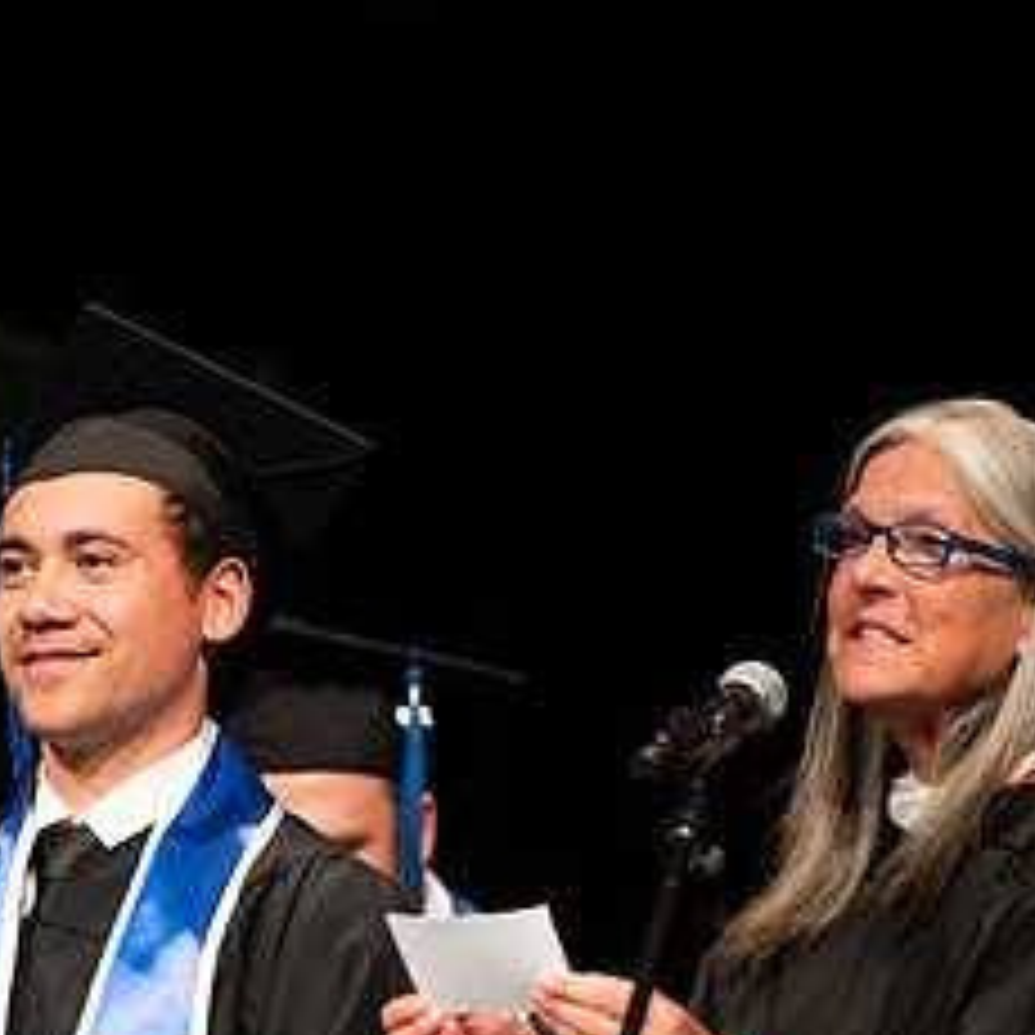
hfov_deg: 4.1
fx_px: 14478
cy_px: 819
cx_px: 86
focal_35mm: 428
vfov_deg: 4.1
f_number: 2.8
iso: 1250
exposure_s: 1/160
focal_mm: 200
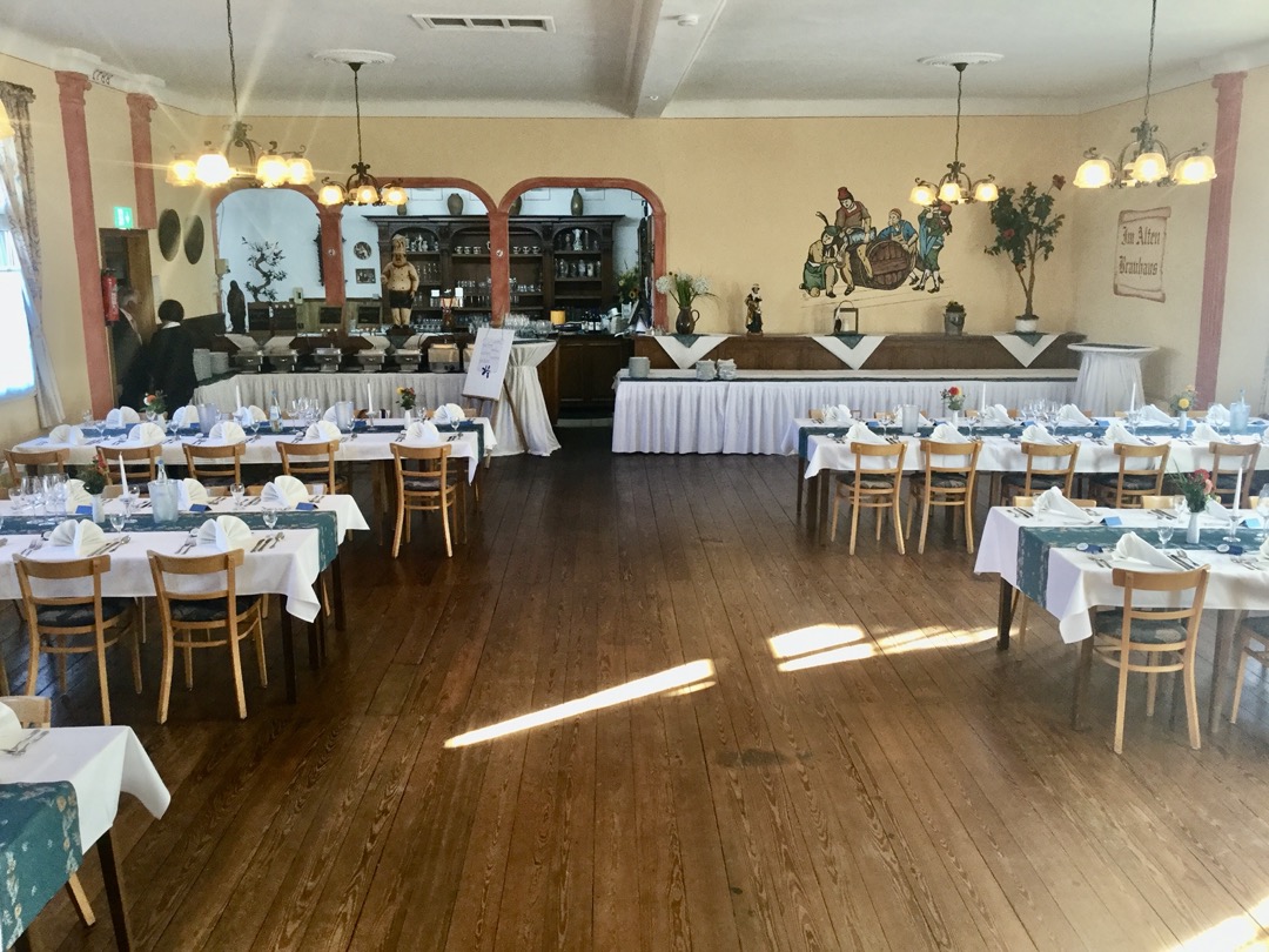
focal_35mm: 31
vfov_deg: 45.4
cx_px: 634
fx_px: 1136
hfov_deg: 58.4
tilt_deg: -12.3
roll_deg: -1.3
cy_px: 476
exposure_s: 1/33
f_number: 2.4
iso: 100
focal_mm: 3.3
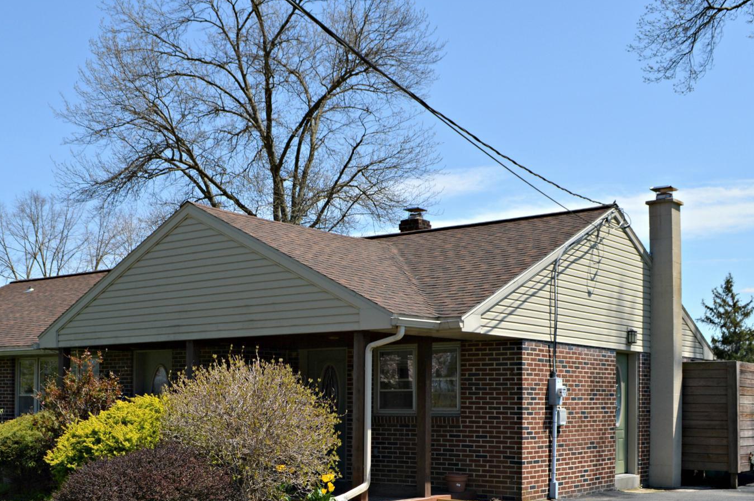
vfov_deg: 32.3
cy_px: 338
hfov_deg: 47.3
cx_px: 326
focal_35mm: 41
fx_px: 858
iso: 100
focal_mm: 18
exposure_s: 1/400
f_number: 8
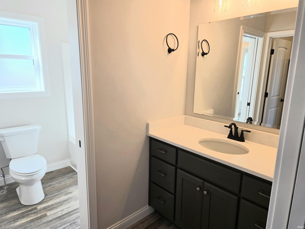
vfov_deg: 58.9
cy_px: 114
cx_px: 152
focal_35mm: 23
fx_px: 203
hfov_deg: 73.9
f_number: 1.7
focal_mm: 6.3
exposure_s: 1/120
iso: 20
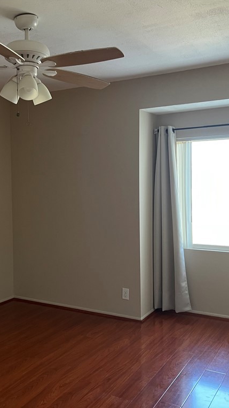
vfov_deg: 52.8
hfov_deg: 30.8
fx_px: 410
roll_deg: +2.1
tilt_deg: -1.8
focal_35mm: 38
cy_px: 204
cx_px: 65
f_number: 1.6
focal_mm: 5.1
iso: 160
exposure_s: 1/60
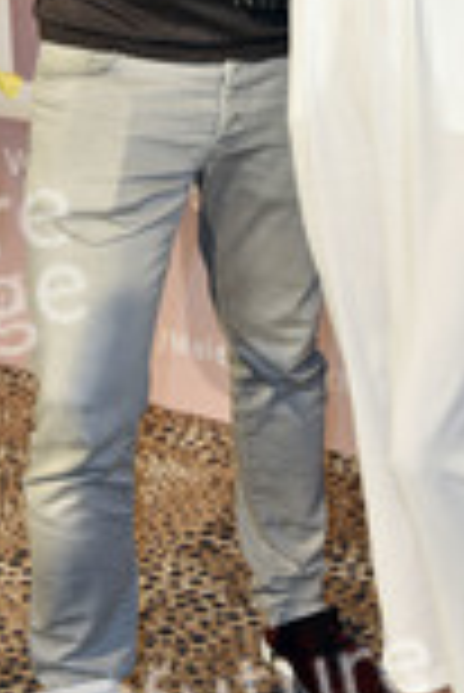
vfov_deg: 17.7
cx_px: 347
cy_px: 72
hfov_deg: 12.0
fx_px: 2199
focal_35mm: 114
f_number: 5.6
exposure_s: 1/125
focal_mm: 44
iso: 1100
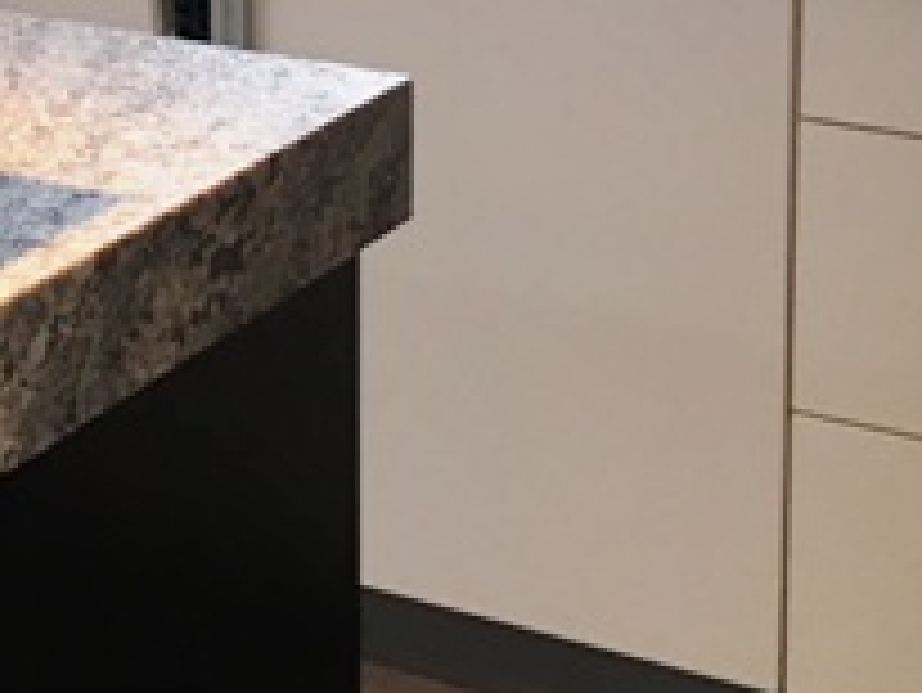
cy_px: -306
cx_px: -220
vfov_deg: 12.5
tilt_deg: -4.2
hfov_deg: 16.6
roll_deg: +1.8
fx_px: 3012
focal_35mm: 113
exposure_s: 1/17
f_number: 2.2
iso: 32
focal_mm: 4.15
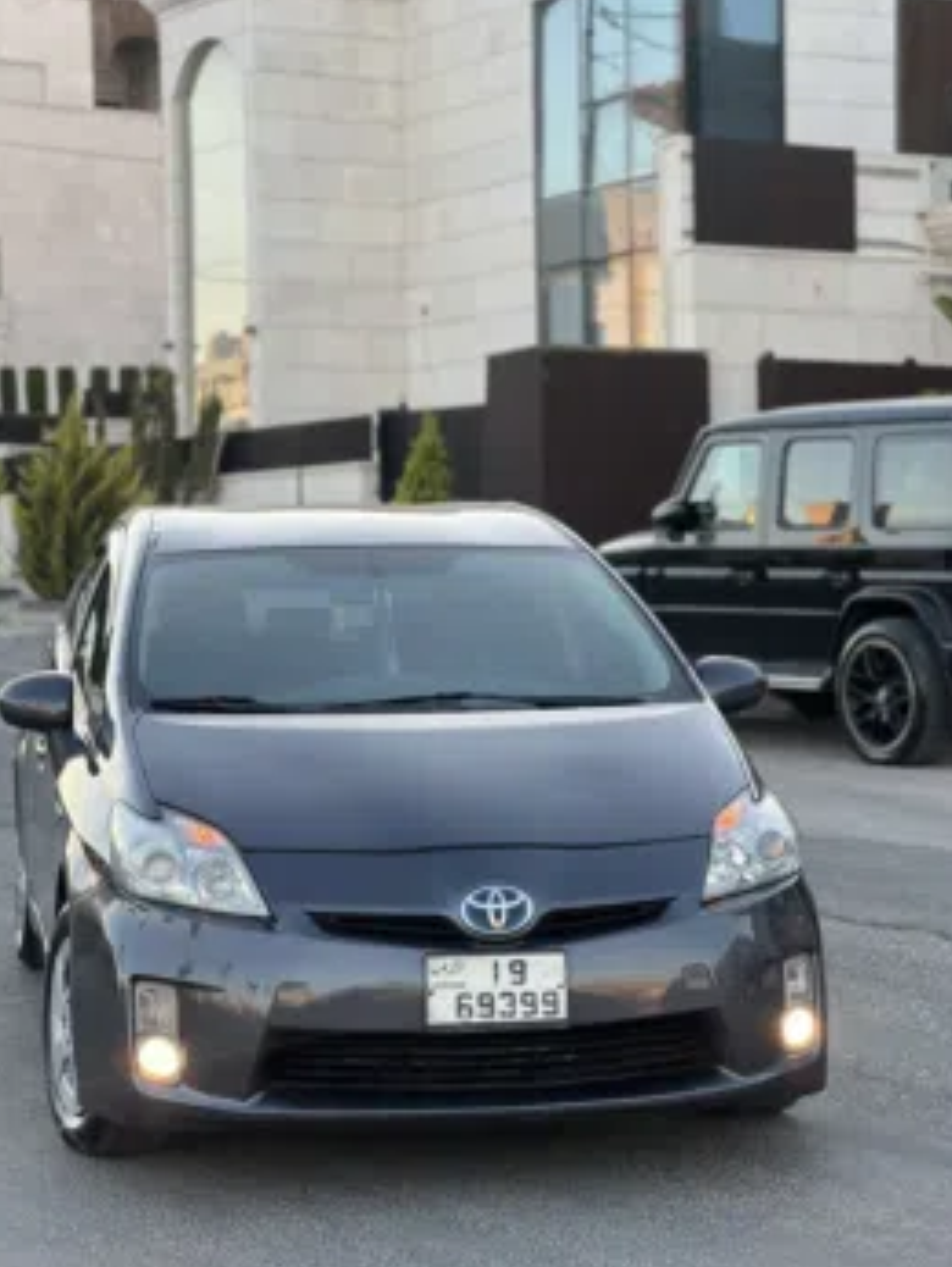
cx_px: 542
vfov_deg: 22.0
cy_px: 623
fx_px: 3260
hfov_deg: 16.6
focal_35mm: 89
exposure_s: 1/121
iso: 64
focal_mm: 9
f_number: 2.8
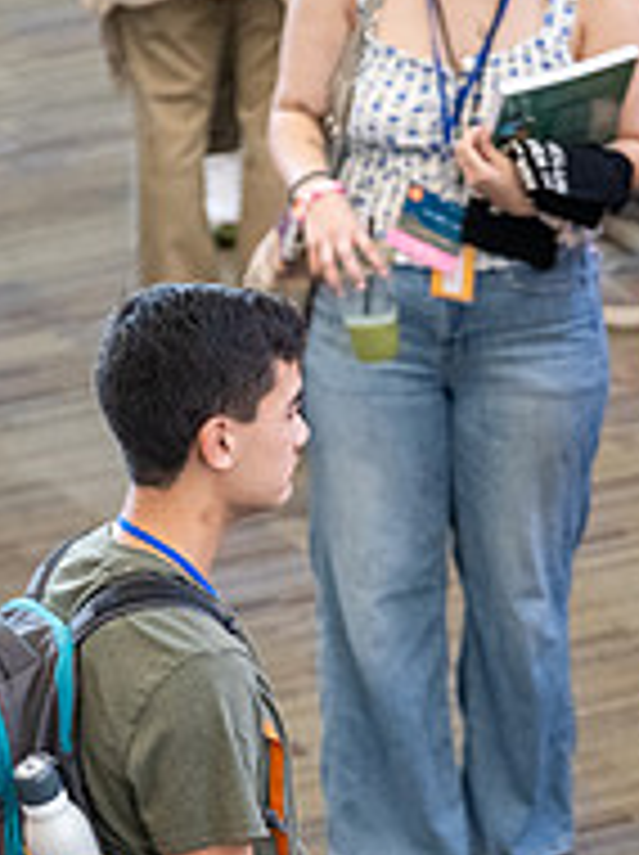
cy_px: 806
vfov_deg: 5.5
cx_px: 450
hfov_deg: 4.1
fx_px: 8955
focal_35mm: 363
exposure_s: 1/160
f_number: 2.8
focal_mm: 106
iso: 4000
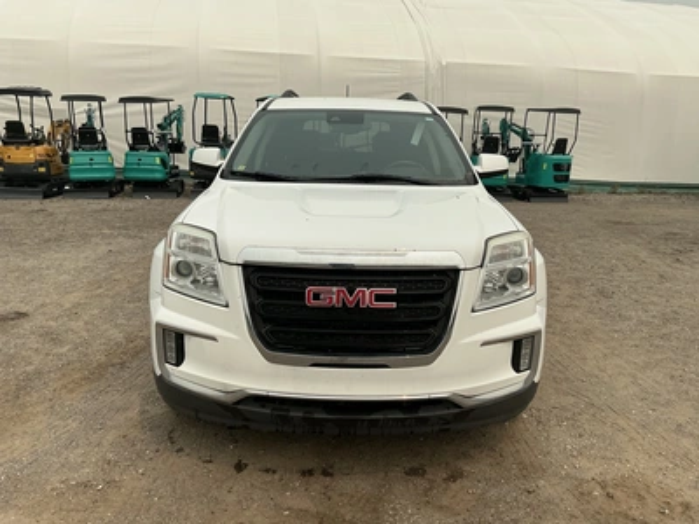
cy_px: 262
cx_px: 350
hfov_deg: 63.4
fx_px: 565
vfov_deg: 49.7
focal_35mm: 28
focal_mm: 3
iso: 25
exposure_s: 1/3125
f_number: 1.8
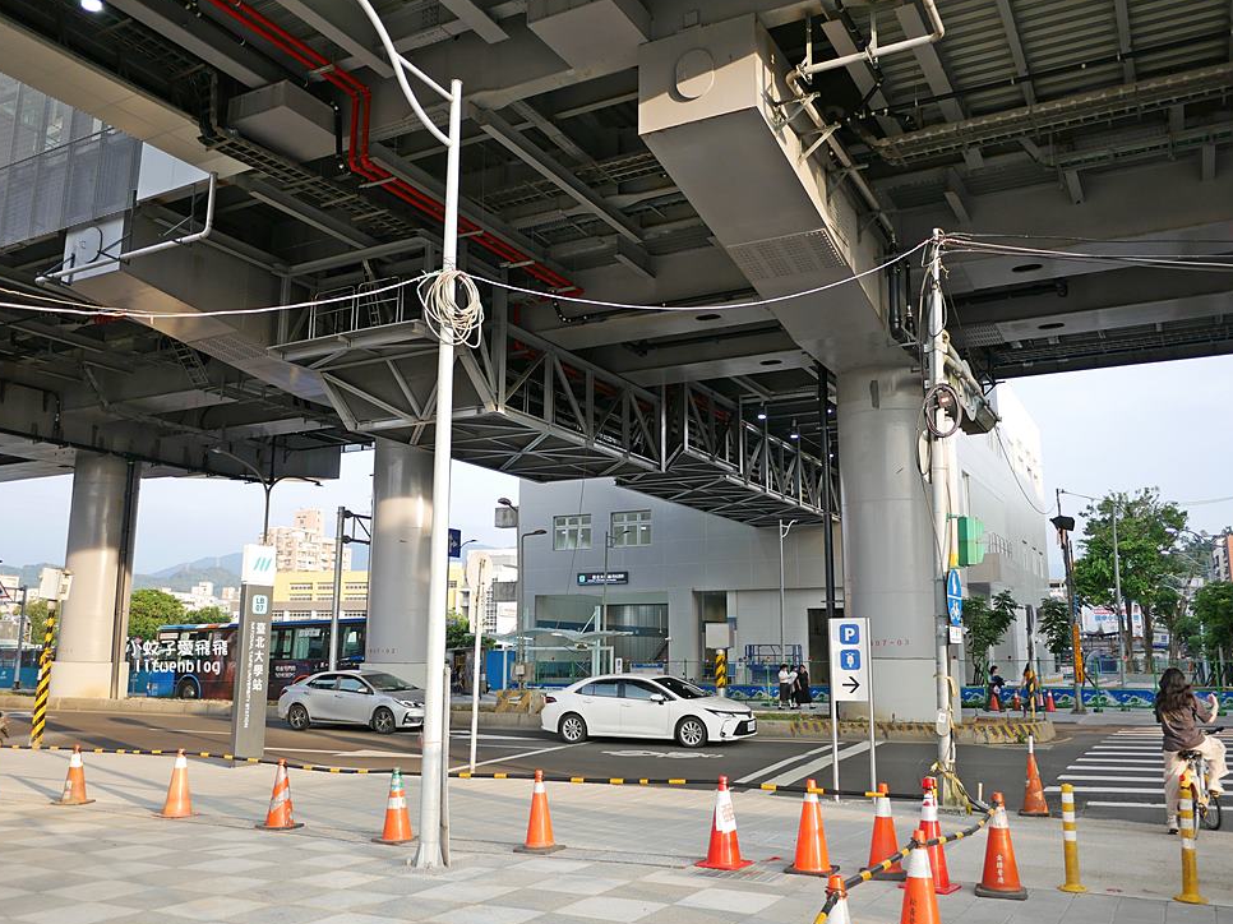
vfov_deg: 48.2
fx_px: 1033
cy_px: 461
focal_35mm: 29
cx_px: 622
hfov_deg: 61.7
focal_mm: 14
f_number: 2.5
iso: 200
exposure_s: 1/400
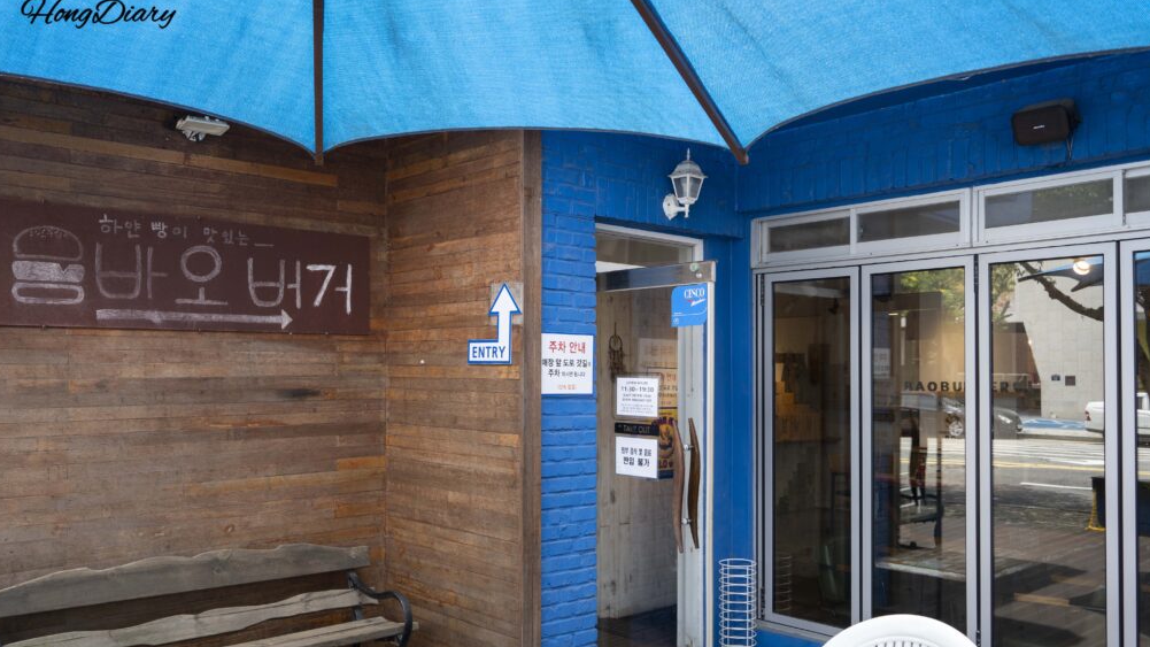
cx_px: 578
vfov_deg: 38.9
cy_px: 368
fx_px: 915
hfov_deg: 64.3
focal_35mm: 30
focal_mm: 28
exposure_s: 1/160
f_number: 4
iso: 160
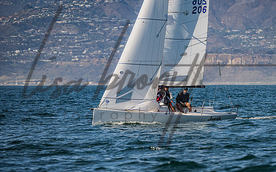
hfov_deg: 6.0
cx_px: 178
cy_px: 108
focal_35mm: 351
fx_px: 2639
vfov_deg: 3.7
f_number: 5.6
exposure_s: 1/3200
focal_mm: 240
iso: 320
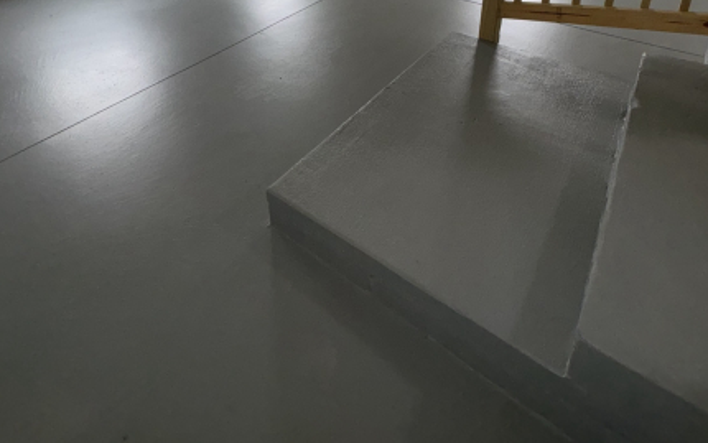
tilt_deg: -21.5
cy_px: -4
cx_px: 377
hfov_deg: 77.1
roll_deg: +0.4
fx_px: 444
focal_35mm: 23
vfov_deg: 44.7
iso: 50
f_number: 2.2
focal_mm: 2.22
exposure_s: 1/104
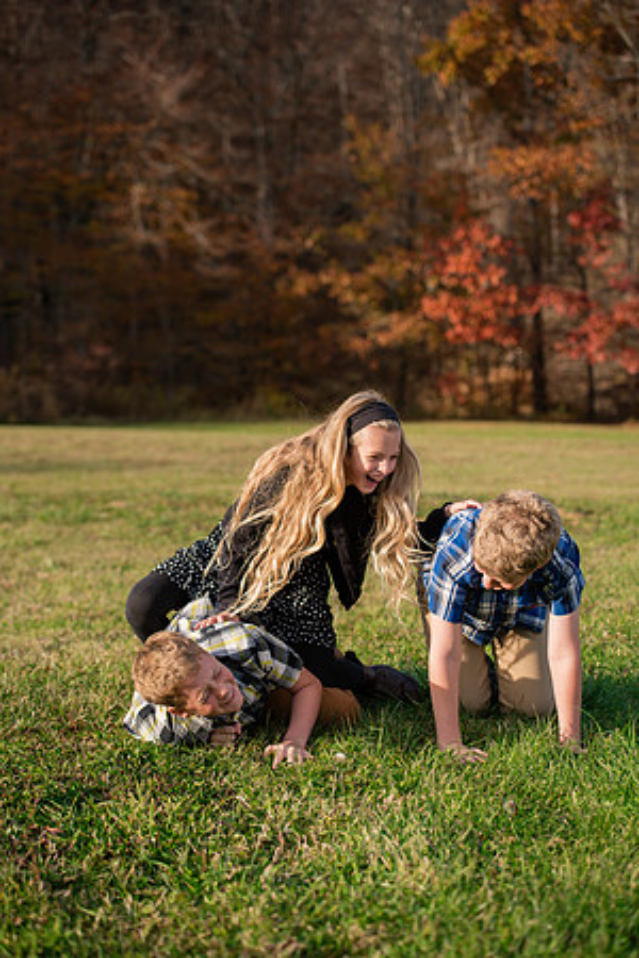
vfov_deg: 28.8
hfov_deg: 19.5
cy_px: 479
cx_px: 320
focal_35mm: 70
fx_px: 1864
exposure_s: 1/2500
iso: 560
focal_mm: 70
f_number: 3.5
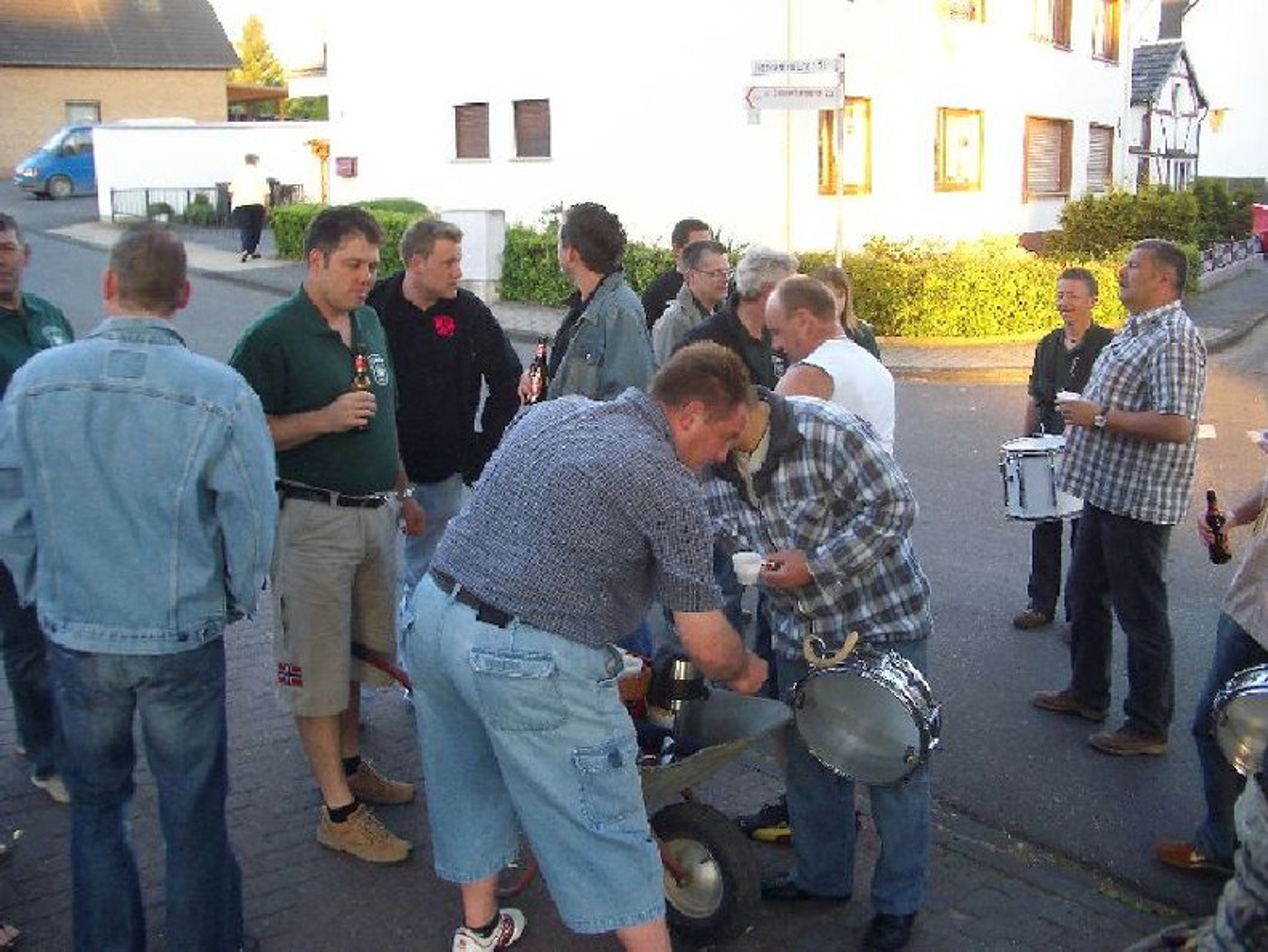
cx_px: 634
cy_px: 476
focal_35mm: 35
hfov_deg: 52.6
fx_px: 1283
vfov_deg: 40.7
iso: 100
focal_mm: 5.8
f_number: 2.6
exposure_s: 1/60
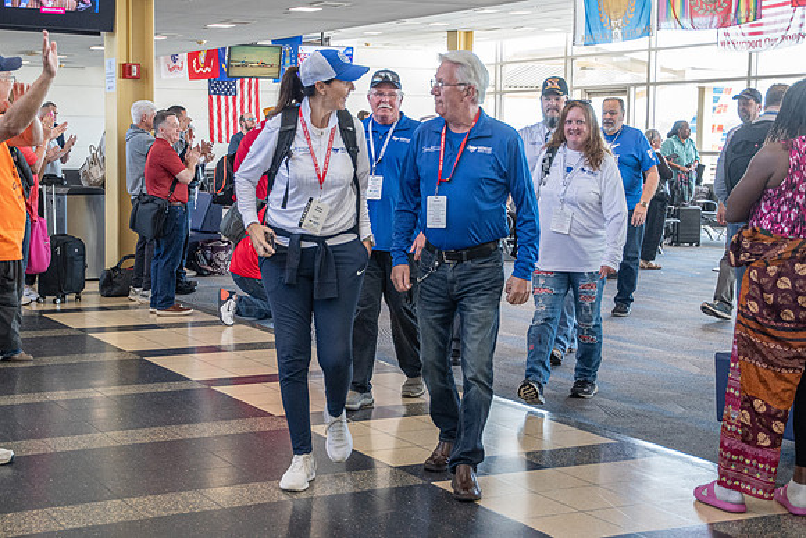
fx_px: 1332
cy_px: 223
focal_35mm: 59
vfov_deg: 22.8
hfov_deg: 33.6
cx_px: 333
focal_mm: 31
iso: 720
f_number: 3.2
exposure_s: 1/125
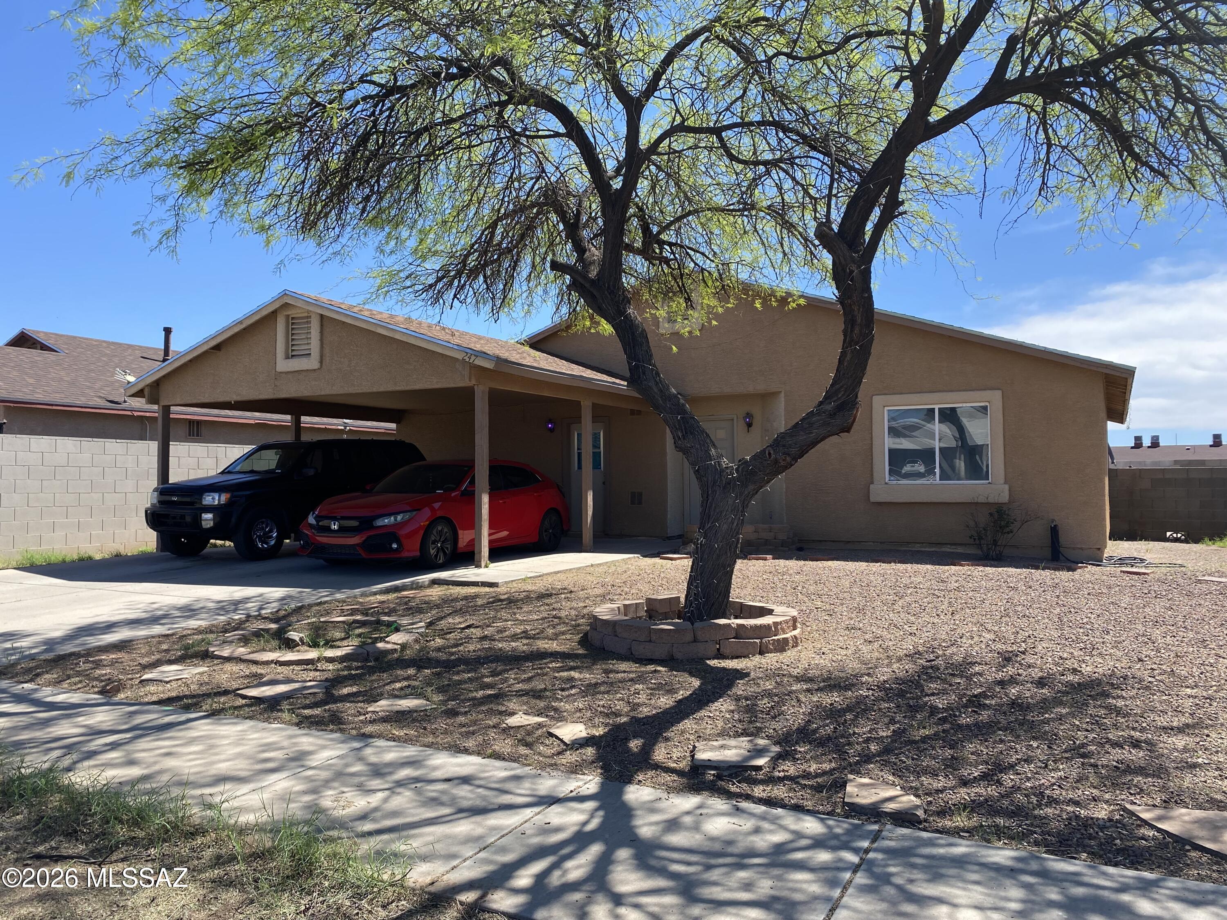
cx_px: 614
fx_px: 922
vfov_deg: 53.1
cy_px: 460
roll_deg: +0.4
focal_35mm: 26
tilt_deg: +3.1
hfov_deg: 67.3
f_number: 1.8
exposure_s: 1/1543
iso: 32
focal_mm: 4.25
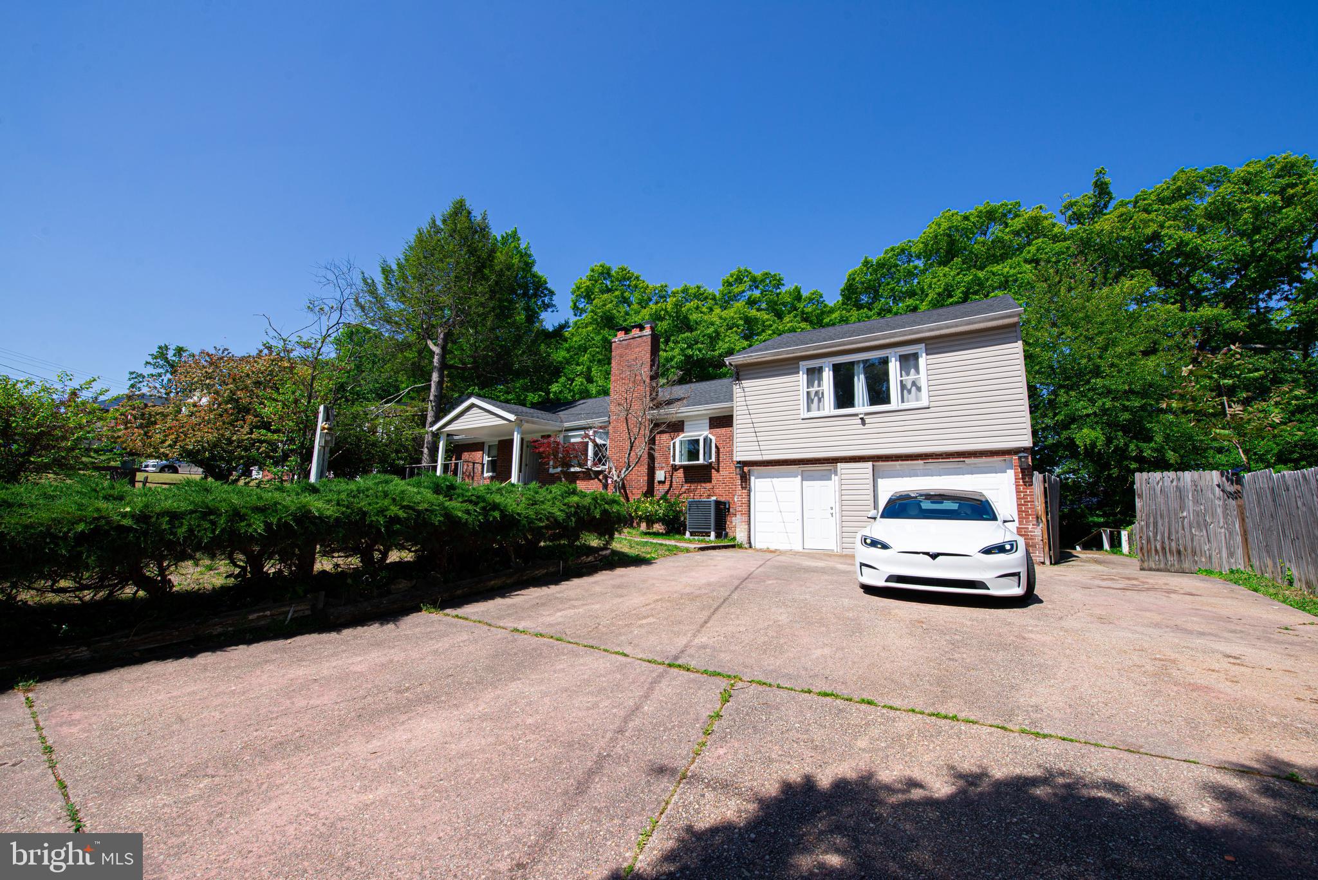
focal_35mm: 14
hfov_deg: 104.2
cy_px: 440
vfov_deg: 81.3
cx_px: 659
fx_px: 513
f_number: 11
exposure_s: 1/200
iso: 100
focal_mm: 14
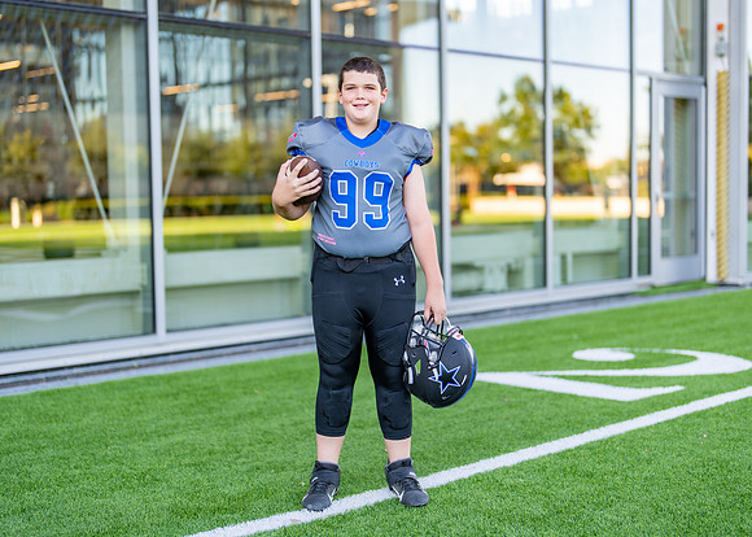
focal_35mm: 55
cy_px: 268
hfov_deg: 35.7
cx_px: 376
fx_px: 1169
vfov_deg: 25.9
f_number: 1.2
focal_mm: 50
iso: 100
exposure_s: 1/640
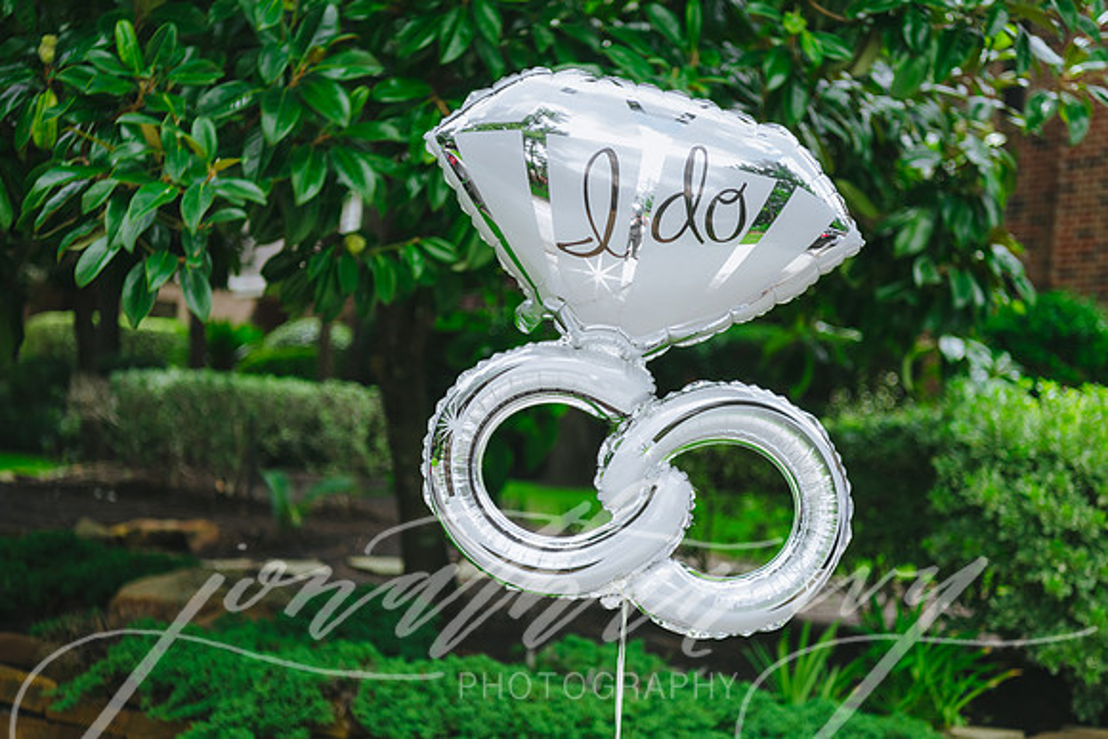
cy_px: 370
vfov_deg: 21.9
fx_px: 1909
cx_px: 554
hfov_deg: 32.4
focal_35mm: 62
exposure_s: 1/160
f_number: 2.8
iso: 100
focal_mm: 62
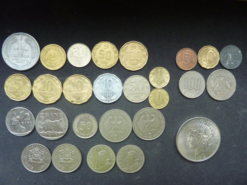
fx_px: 178
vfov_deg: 54.9
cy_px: 92
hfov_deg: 69.4
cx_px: 124
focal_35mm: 25
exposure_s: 1/30
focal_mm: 4.1
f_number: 3.3
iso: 200
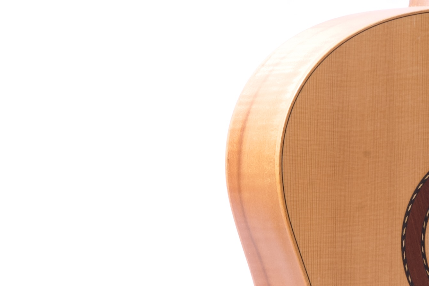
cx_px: 469
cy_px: 2
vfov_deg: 5.5
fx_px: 2943
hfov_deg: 8.3
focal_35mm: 247
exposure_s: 1/50
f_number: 22
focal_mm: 59
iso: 100
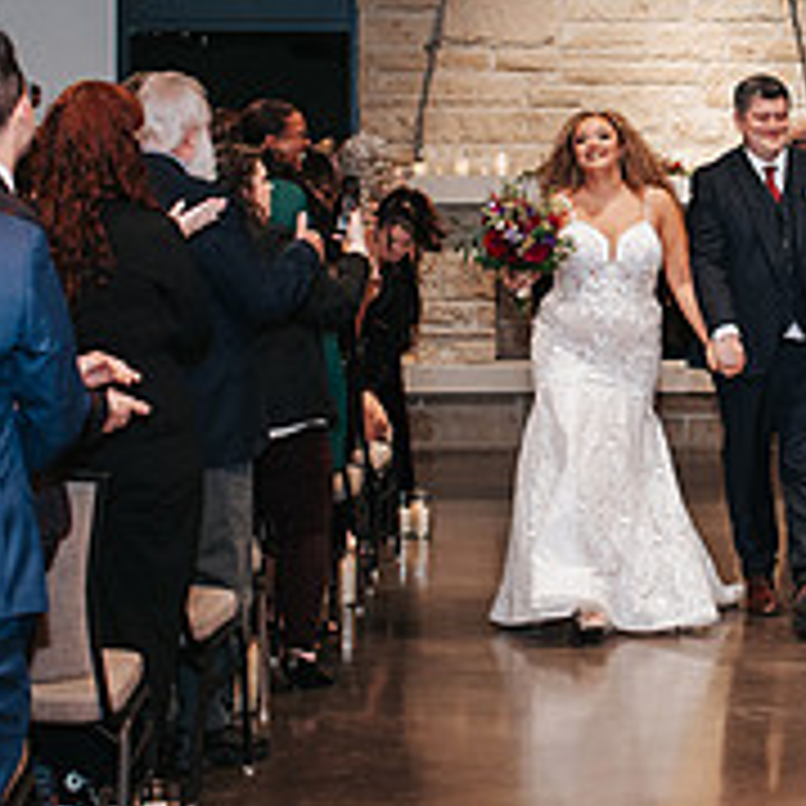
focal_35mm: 105
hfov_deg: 16.3
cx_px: 746
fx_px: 2766
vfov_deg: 16.5
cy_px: 276
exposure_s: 1/200
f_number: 2.8
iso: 1000
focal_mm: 35
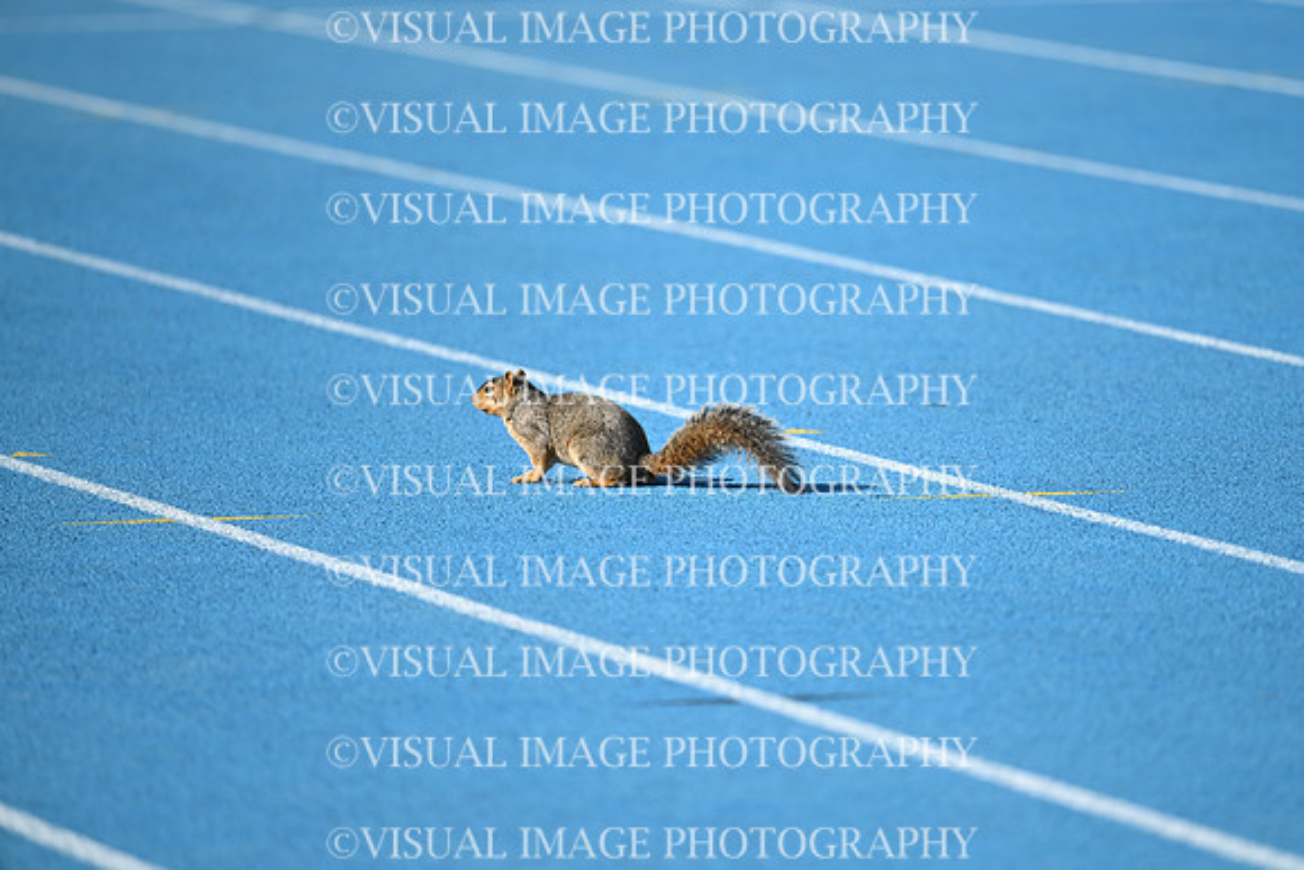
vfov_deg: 3.4
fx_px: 14492
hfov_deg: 5.2
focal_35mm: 400
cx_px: 652
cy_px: 435
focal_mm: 400
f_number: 4.5
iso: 500
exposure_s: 1/4000
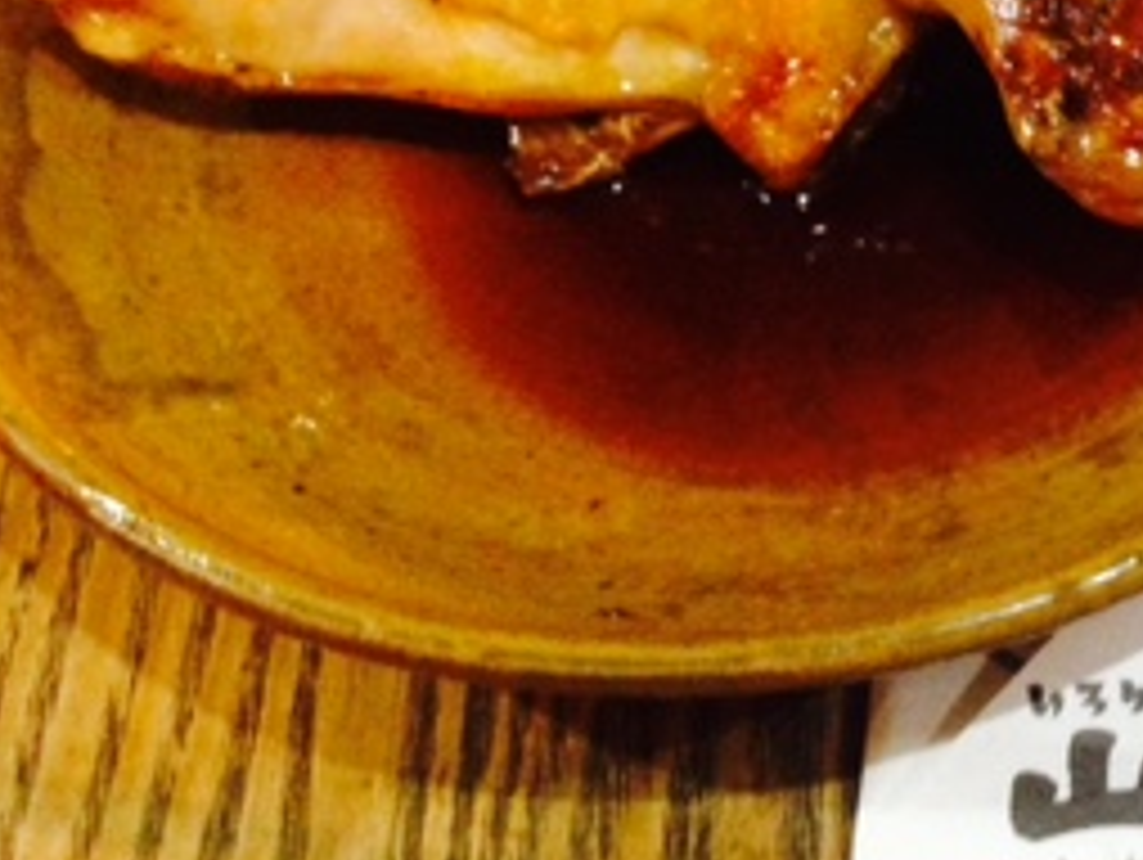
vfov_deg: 17.6
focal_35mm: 83
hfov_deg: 22.0
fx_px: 2743
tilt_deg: -48.0
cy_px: 108
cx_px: 1314
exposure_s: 1/17
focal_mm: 4.12
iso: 320
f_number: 2.4
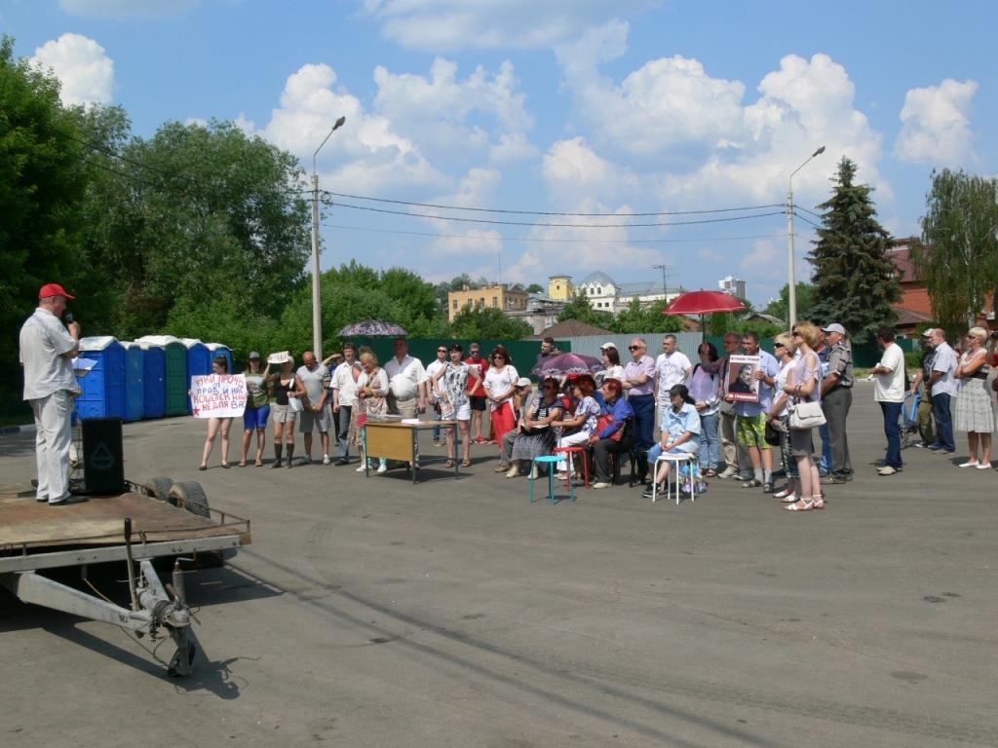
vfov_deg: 40.7
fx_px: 1009
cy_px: 374
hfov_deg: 52.6
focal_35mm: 35
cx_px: 499
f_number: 5.6
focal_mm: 7.4
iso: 80
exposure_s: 1/500
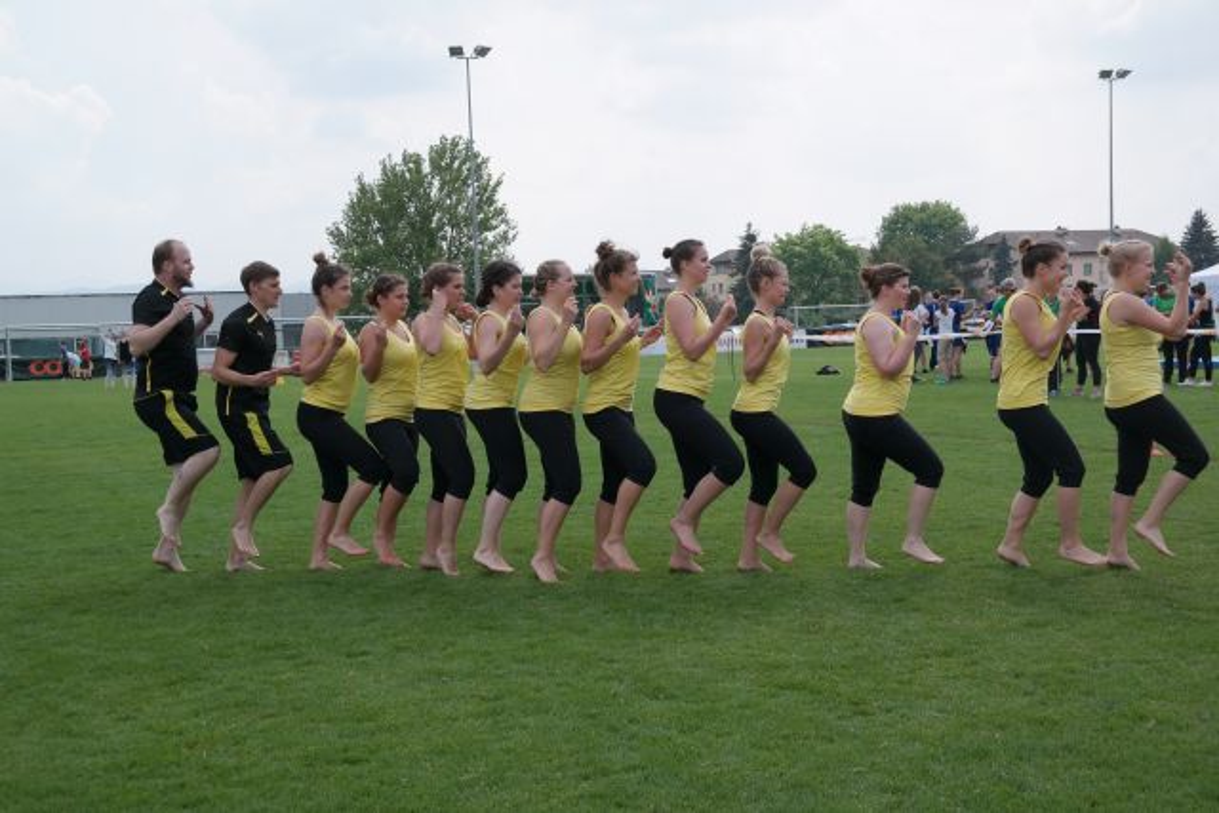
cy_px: 406
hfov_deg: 42.7
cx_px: 610
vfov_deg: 29.3
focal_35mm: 46
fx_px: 1558
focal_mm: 30
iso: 200
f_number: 8
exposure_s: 1/400
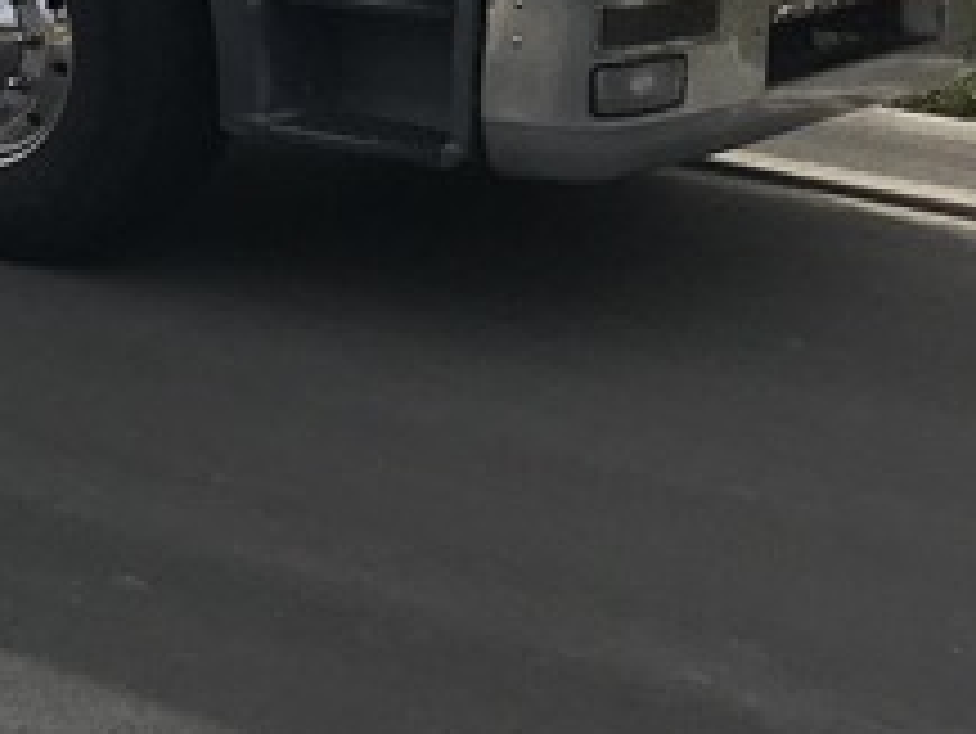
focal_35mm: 103
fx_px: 2906
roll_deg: +0.1
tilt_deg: -4.0
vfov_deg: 13.7
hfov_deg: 17.2
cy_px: -266
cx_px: -486
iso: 20
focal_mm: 3.99
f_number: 1.8
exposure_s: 1/3831
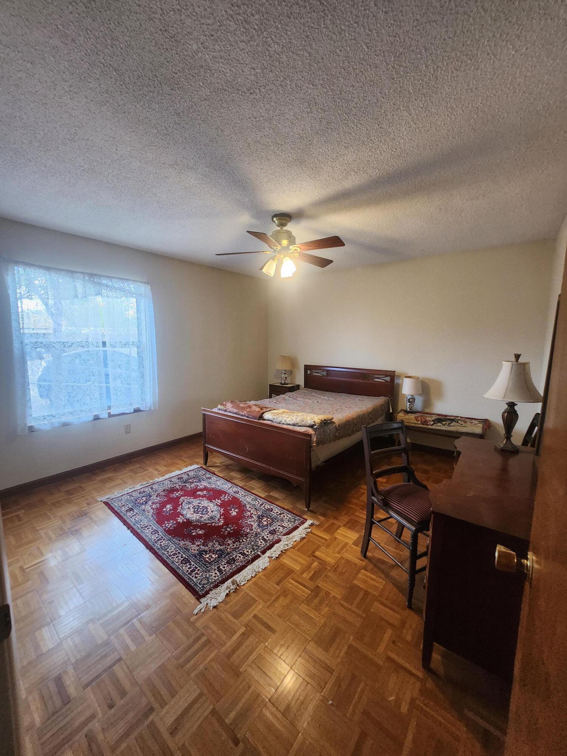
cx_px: 284
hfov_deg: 89.9
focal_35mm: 13
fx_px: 284
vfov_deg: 106.2
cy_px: 378
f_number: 2.2
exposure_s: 1/60
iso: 250
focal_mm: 1.74
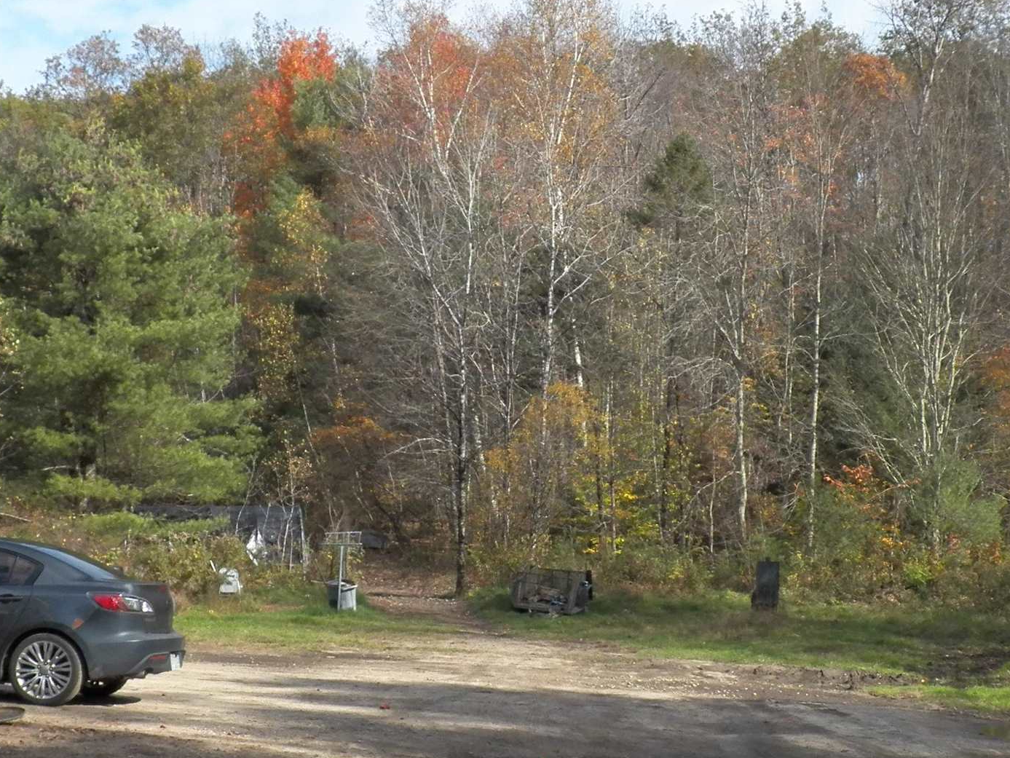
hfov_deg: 31.2
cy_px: 519
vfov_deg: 23.5
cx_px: 550
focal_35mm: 62
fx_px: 1809
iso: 125
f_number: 4
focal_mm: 4.9
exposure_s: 1/1000
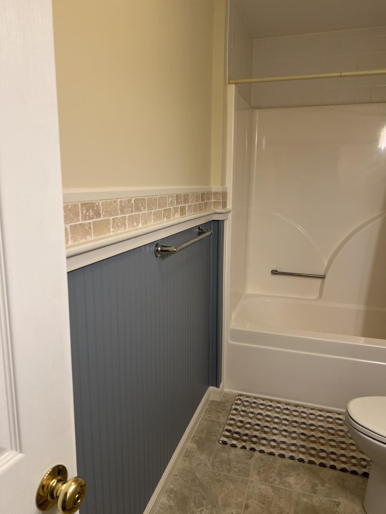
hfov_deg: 53.1
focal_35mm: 26
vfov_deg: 67.3
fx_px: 387
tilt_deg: -11.6
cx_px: 193
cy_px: 257
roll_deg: -0.3
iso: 100
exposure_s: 1/60
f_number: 1.5
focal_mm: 5.7
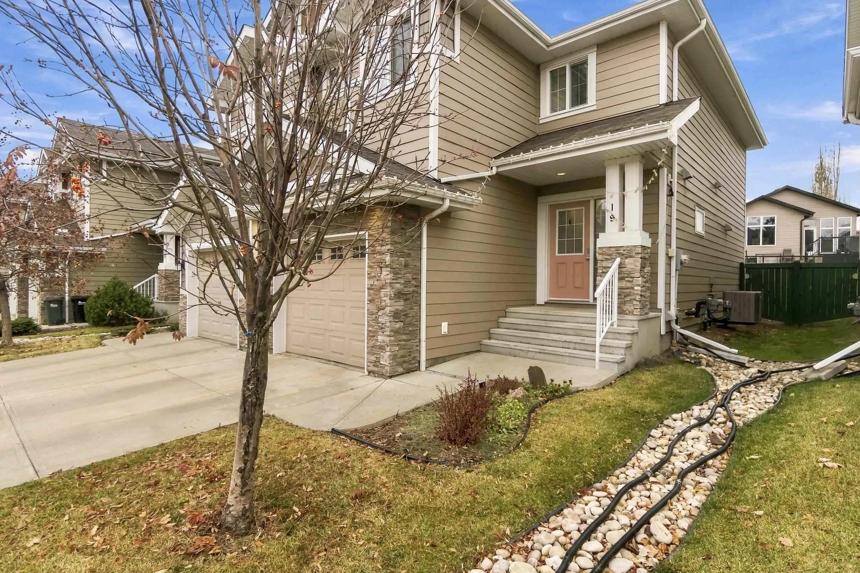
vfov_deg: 67.4
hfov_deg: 90.0
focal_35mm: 18
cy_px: 288
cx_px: 429
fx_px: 430
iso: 100
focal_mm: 10
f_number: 5
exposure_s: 1/160
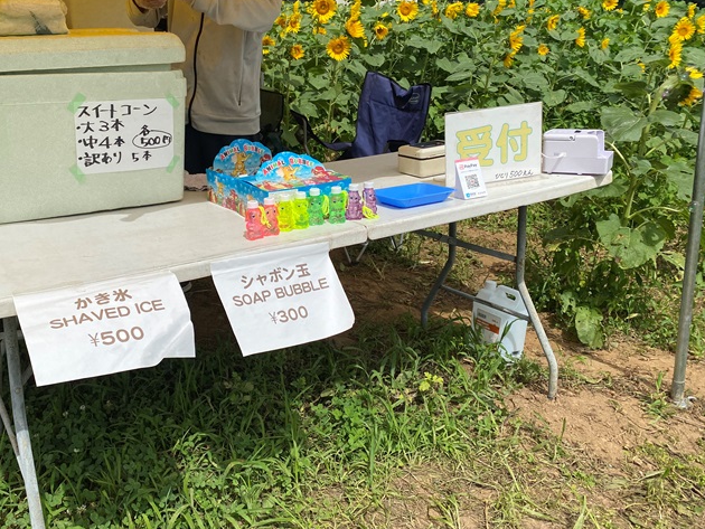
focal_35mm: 33
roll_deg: -1.6
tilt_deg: -21.1
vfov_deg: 42.8
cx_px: 269
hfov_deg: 54.8
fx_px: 672
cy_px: 223
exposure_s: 1/5495
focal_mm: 4.25
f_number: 1.8
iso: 32
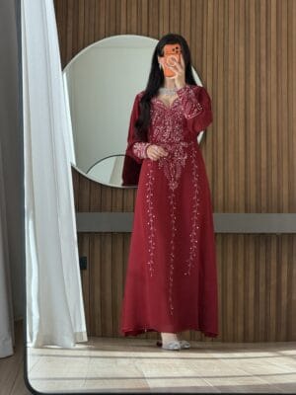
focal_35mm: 100
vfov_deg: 19.6
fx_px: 1140
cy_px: 198
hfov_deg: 14.8
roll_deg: +0.3
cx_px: 148
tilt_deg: -19.8
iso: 80
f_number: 2.8
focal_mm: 16.89
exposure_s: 1/121
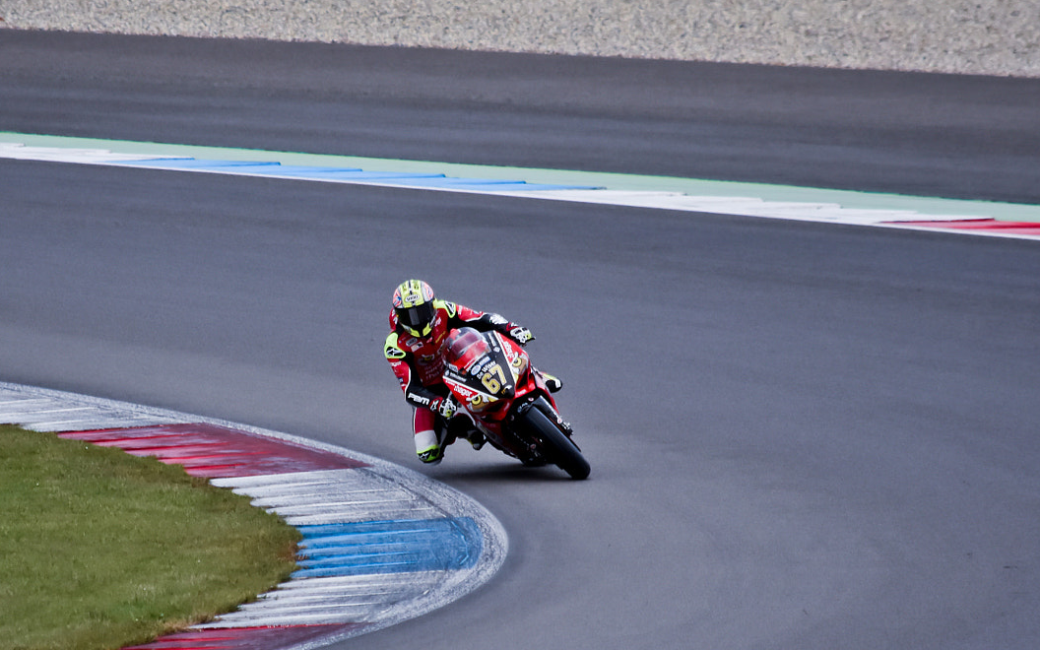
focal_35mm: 695
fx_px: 19699
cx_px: 403
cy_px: 403
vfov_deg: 1.9
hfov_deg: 3.0
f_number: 5.6
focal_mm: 300
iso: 640
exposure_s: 1/800
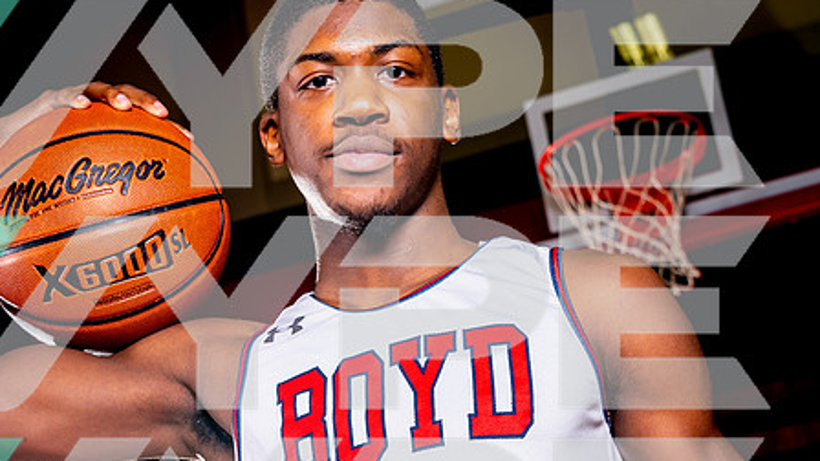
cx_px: 356
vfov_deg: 15.6
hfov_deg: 27.5
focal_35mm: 77
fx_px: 1674
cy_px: 359
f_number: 5.6
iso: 100
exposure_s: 1/125
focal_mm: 47
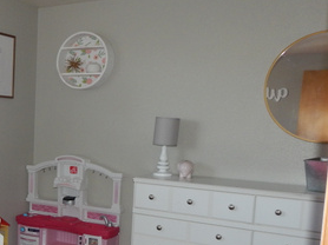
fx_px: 502
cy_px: 185
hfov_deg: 33.5
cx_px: 9
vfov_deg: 27.1
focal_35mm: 53
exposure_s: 1/30
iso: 200
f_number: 3
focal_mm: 4
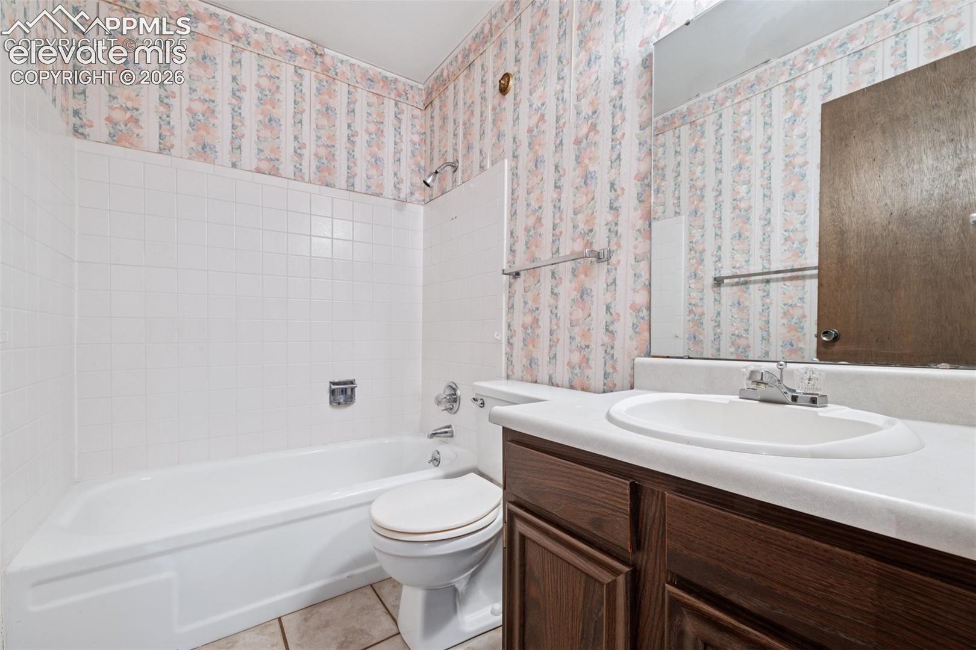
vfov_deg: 77.3
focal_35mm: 15
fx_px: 407
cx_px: 488
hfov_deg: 100.4
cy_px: 325
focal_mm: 15
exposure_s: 3
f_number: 11
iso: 100
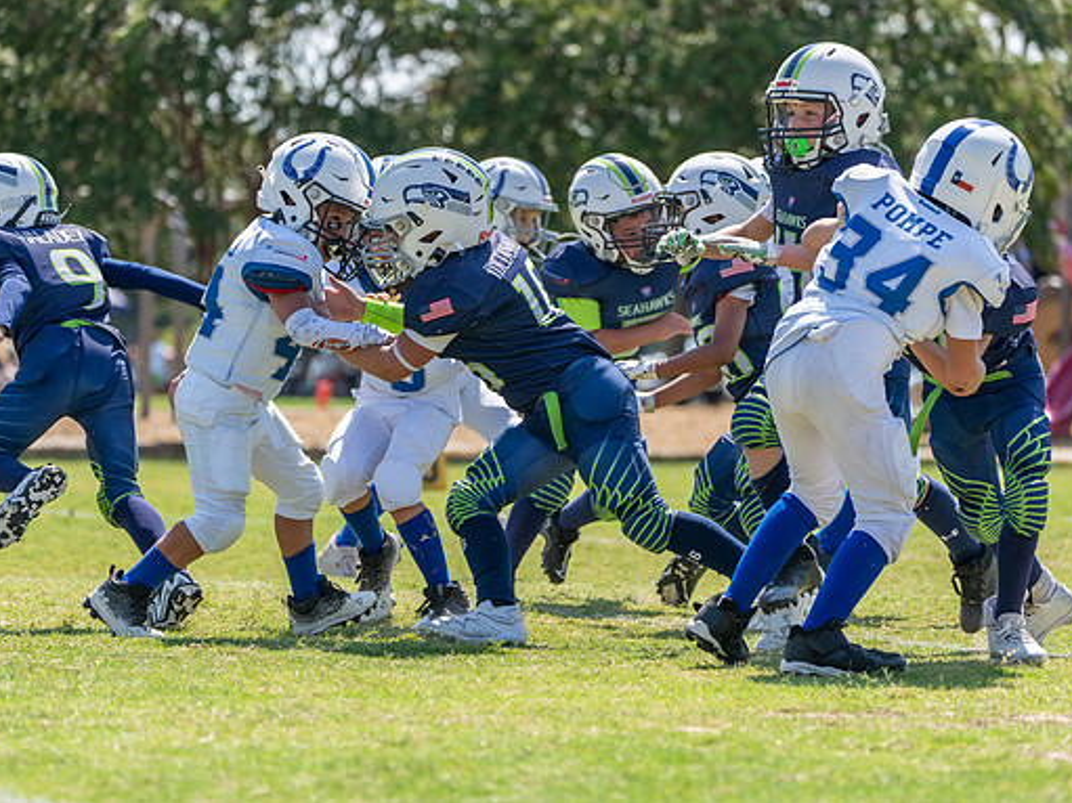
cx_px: 535
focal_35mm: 216
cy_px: 399
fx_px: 6688
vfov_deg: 6.9
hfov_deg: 9.2
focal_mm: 198
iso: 320
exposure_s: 1/1250
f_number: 5.6
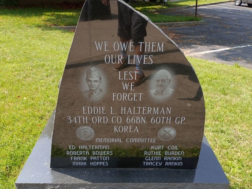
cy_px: 94
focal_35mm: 29
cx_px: 126
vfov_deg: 48.2
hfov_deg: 61.7
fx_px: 211
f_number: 1.8
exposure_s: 1/348
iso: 100
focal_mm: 4.27
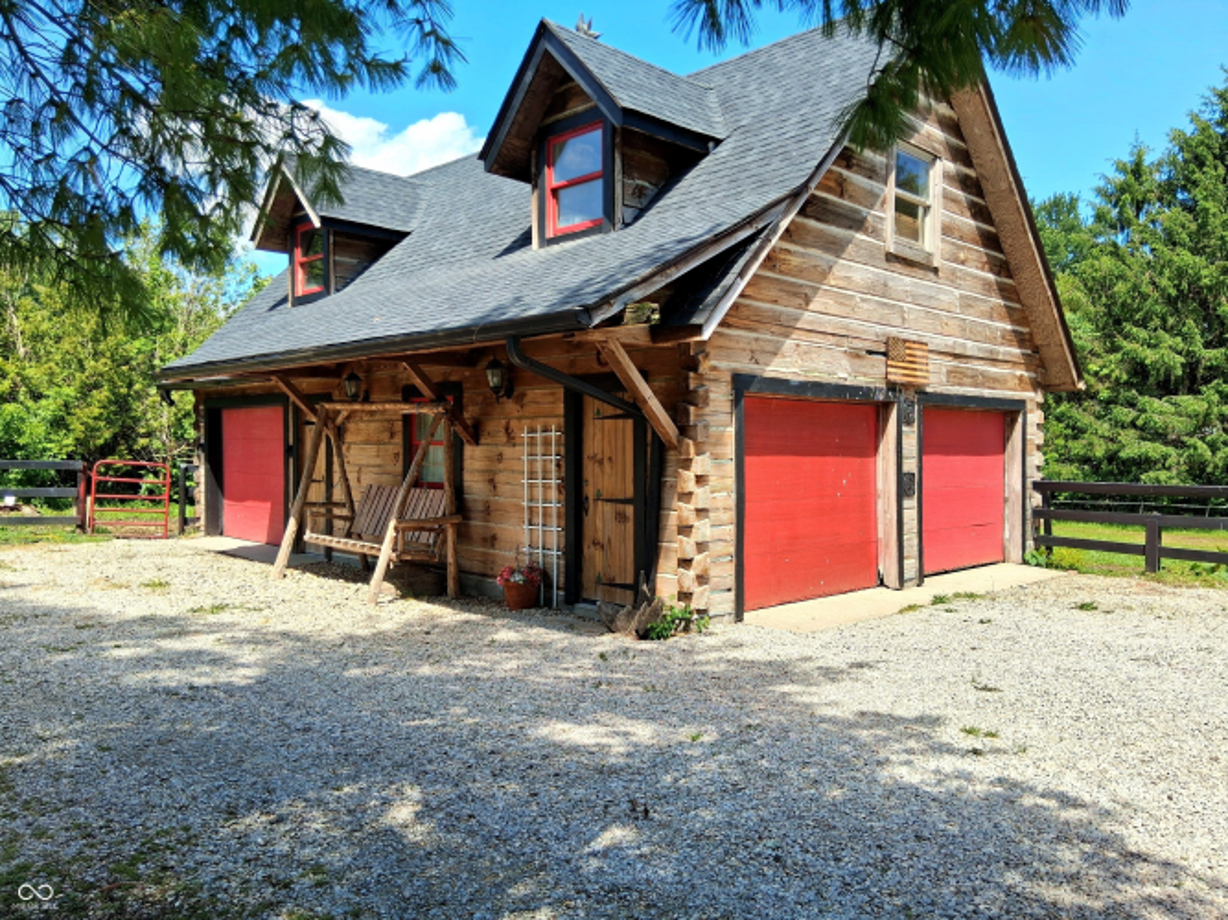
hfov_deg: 67.3
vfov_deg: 53.0
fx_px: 922
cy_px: 460
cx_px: 614
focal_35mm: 26
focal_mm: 3.98
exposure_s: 1/370
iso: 25
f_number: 1.8
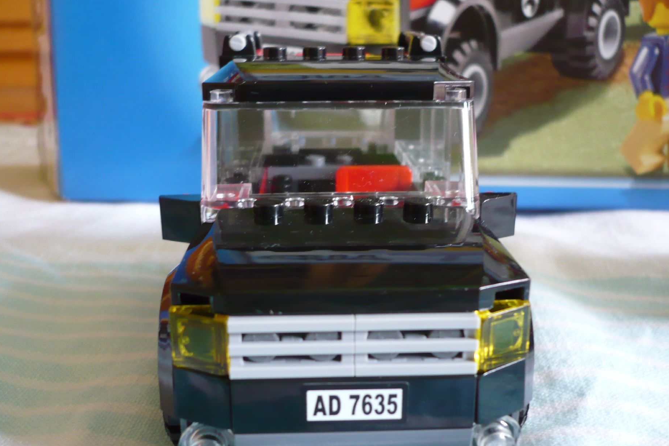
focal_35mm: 39
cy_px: 232
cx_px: 343
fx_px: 725
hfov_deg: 49.6
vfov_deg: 34.2
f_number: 2.8
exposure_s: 1/25
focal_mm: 5.8
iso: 200
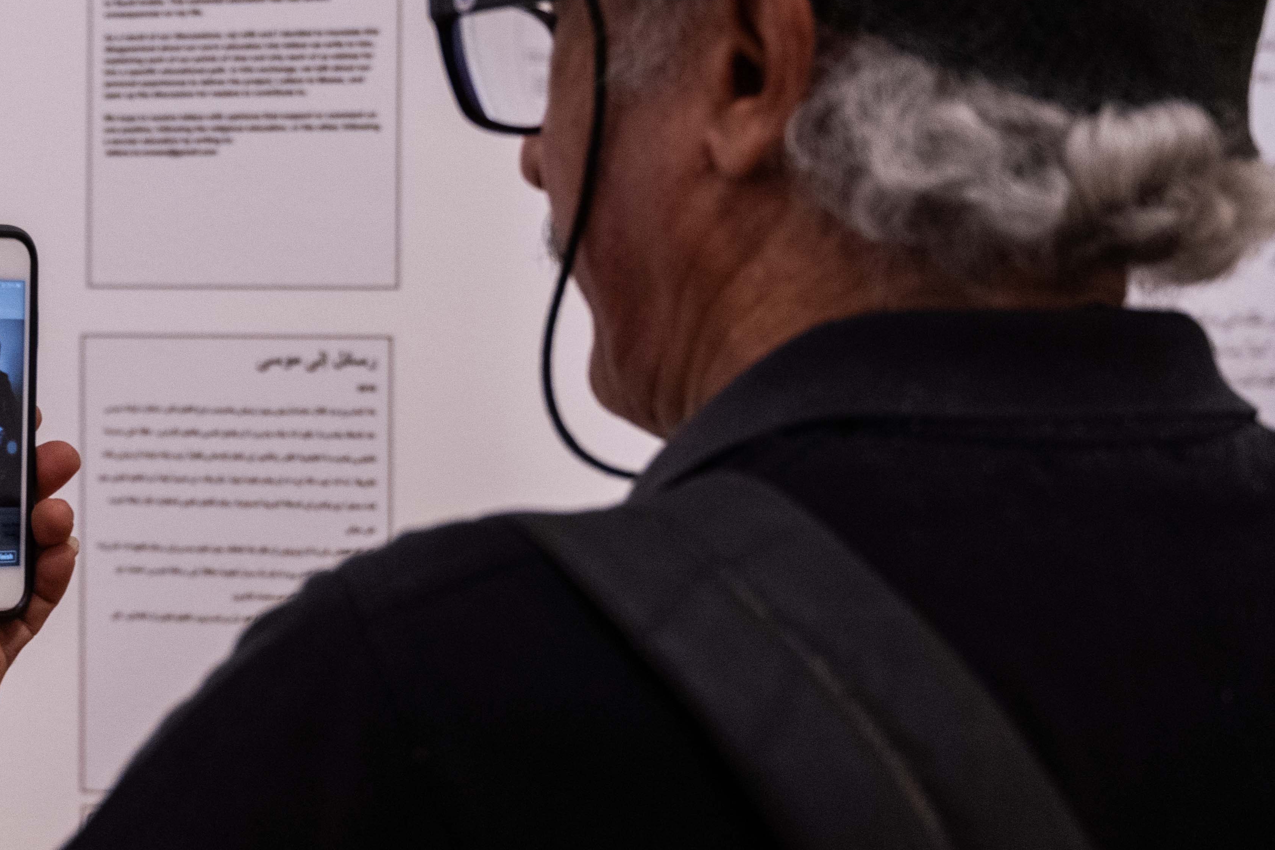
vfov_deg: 13.3
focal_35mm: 103
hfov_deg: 19.4
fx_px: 3647
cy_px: 468
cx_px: 94
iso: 1000
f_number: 4
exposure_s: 1/125
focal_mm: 42
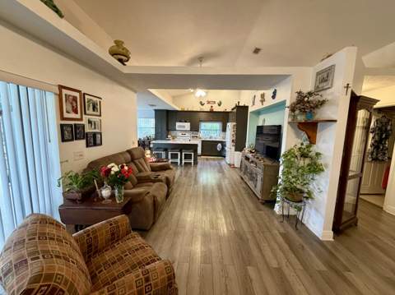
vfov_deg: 85.6
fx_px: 160
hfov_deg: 102.1
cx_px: 198
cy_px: 148
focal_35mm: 14
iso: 320
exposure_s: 1/60
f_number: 2.2
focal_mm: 2.22
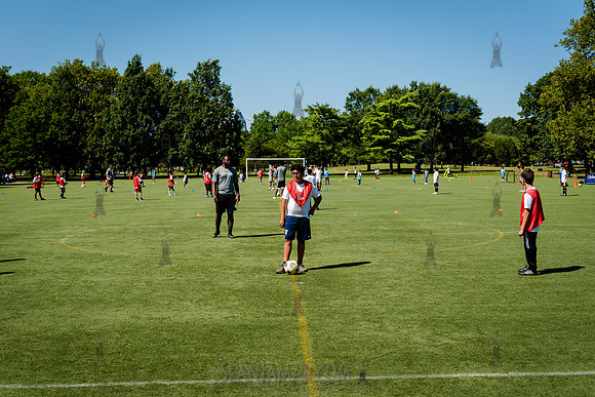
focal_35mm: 44
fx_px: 727
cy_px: 198
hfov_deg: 44.5
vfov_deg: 30.5
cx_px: 298
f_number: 4
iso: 200
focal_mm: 44
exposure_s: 1/1600
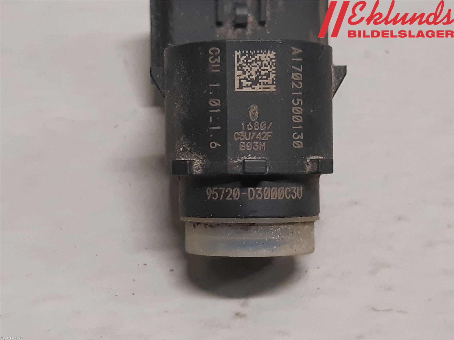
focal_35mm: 26
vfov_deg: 53.1
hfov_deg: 67.3
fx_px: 341
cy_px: 170
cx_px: 227
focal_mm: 3.93
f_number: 1.7
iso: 200
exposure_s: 1/50
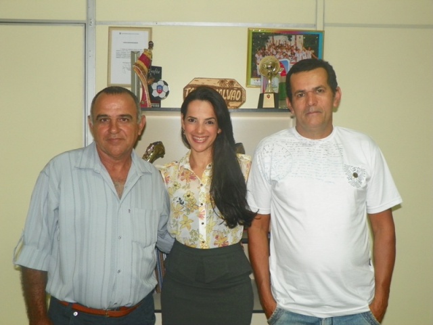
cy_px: 162
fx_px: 438
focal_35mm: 35
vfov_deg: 40.7
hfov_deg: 52.6
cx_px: 216
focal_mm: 6.2
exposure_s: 1/30
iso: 200
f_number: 3.2
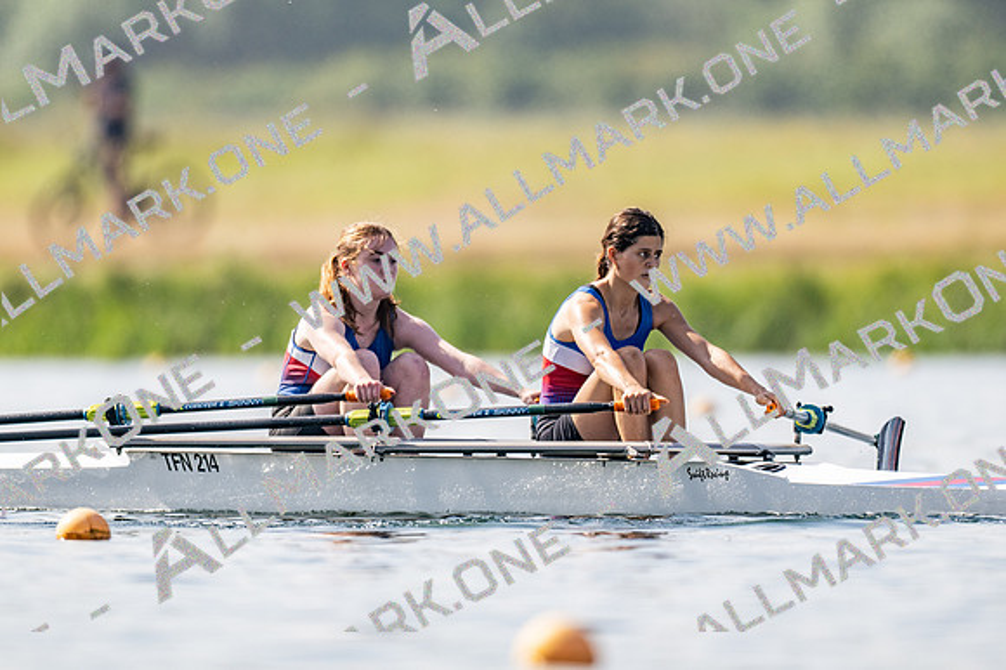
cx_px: 503
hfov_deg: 2.3
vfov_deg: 1.5
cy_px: 335
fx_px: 25135
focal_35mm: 900
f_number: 4
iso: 160
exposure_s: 1/2500
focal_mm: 600
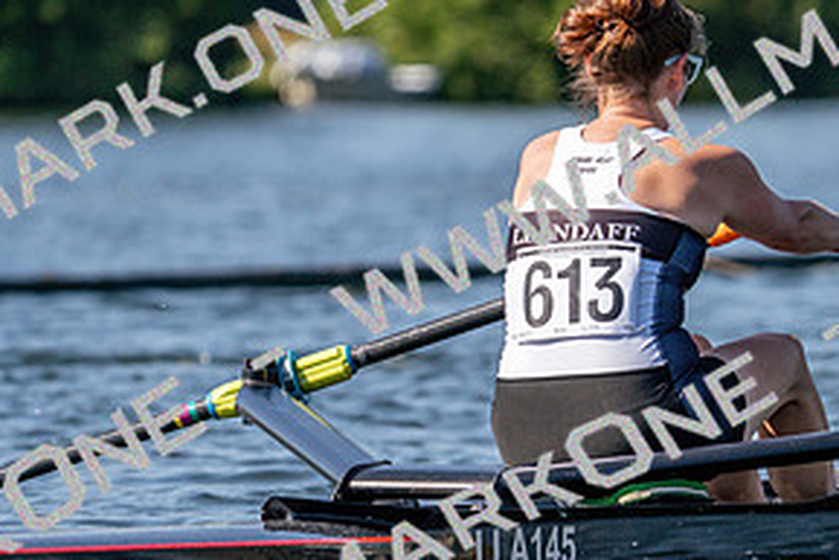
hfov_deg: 3.1
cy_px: 344
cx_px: 691
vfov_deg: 2.1
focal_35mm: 655
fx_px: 15272
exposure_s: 1/1600
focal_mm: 326
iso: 320
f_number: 6.3
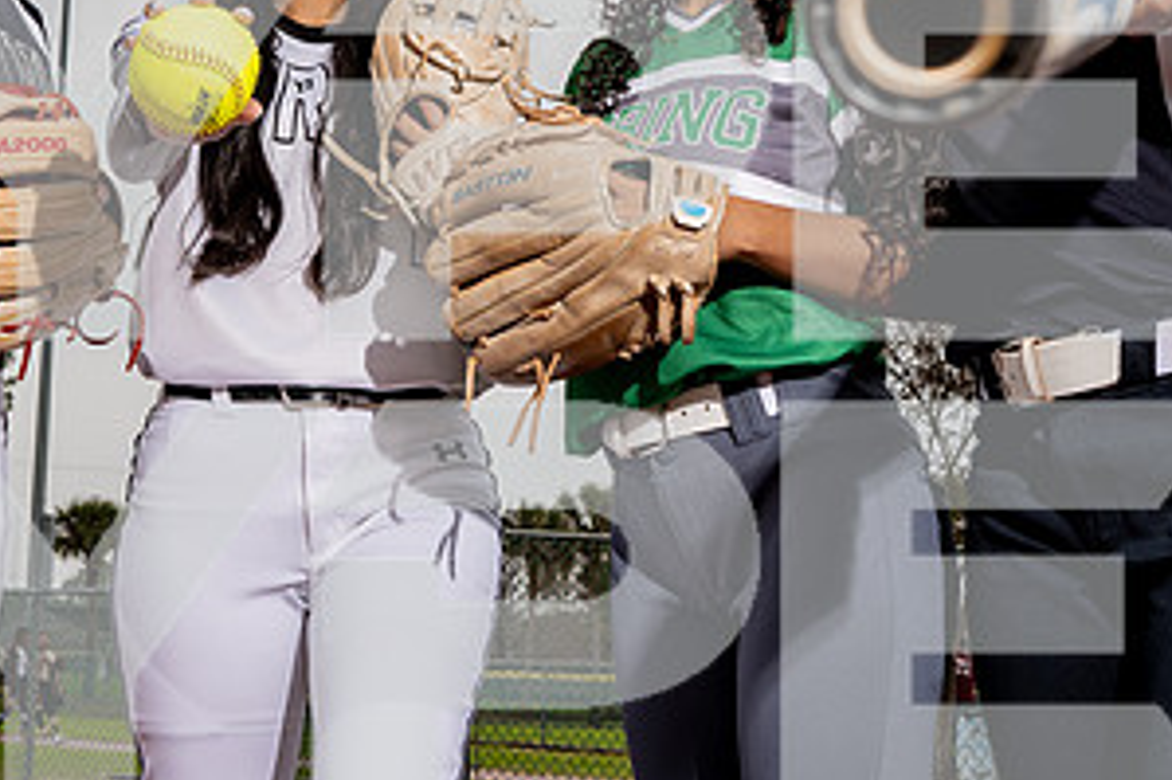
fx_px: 2212
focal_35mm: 68
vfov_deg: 19.7
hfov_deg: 29.1
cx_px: 247
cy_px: 135
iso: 125
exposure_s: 1/250
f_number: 8
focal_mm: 35
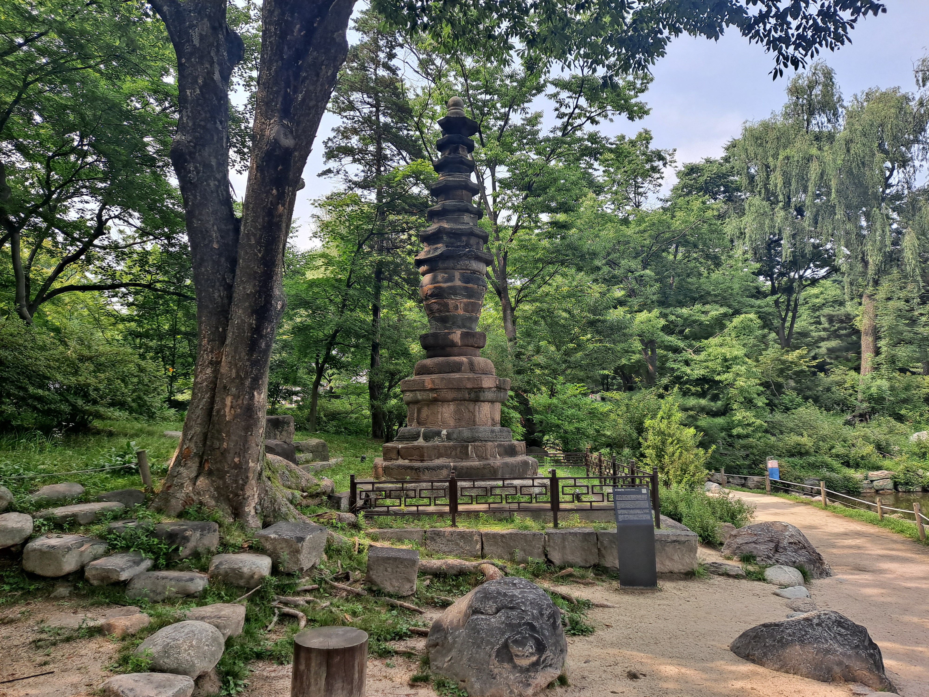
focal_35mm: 25
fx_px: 671
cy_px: 348
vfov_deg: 54.9
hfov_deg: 69.4
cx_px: 464
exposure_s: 1/826
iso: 32
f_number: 2
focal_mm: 4.6
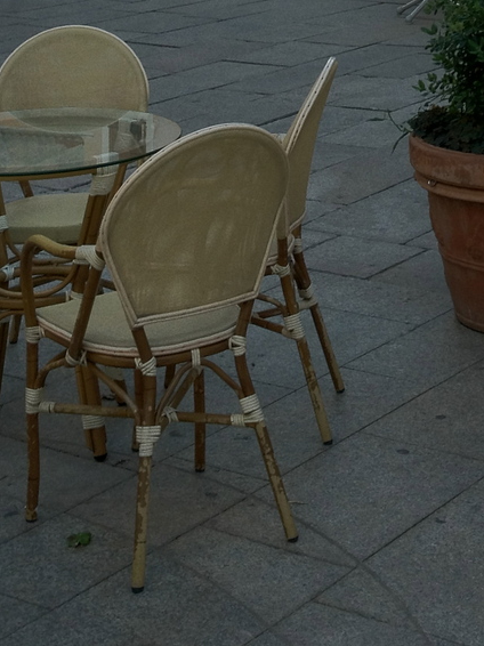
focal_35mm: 99
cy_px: -257
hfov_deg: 14.8
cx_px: 409
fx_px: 1847
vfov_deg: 18.1
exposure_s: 1/136
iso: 64
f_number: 2.4
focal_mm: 4.28
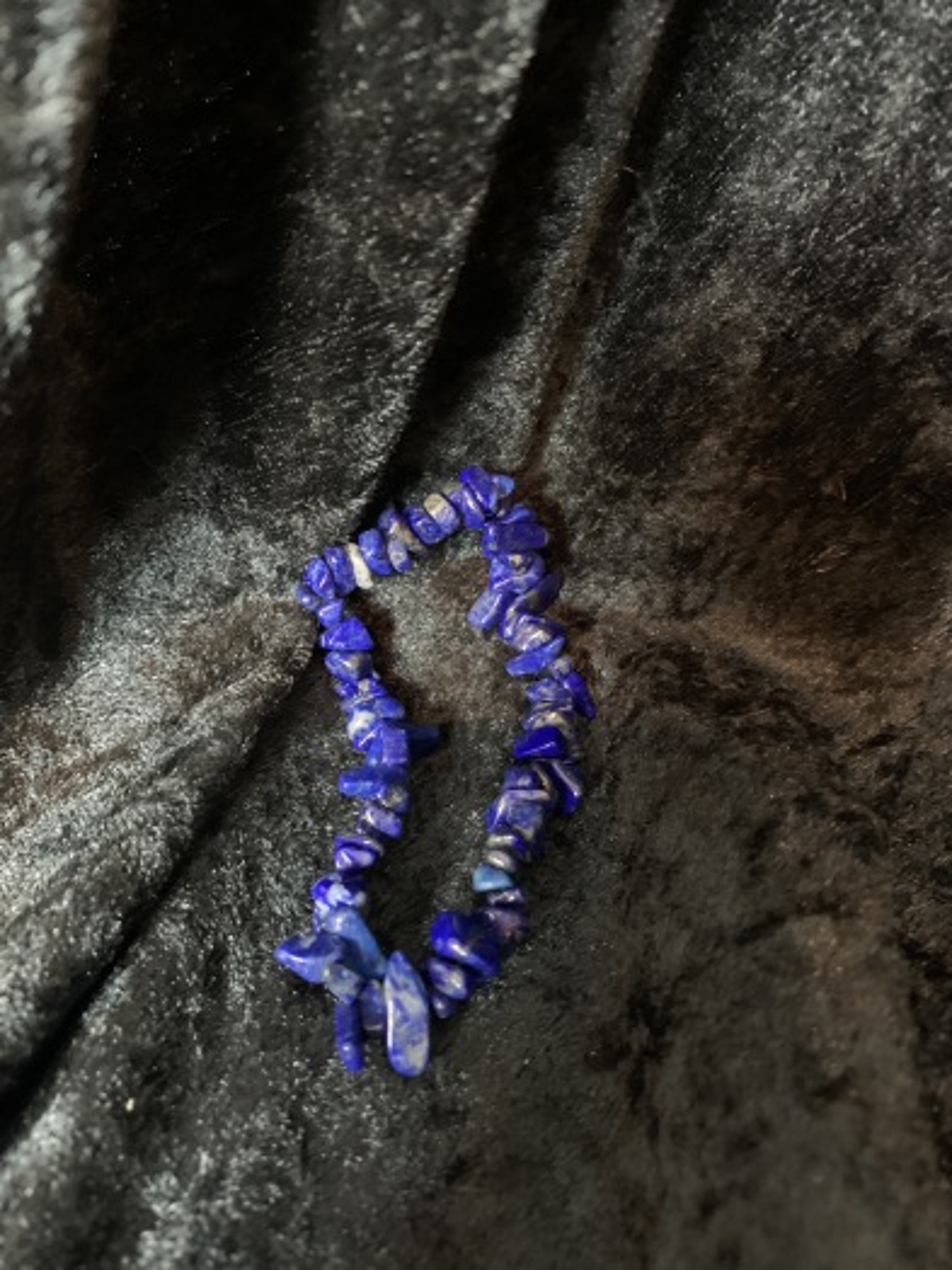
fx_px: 953
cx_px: 476
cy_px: 635
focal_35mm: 26
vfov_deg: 67.3
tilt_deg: -45.2
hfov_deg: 53.1
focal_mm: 4.25
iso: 800
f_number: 1.8
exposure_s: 1/17
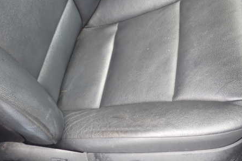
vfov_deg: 31.8
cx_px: 125
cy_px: 67
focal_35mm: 42
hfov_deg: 46.4
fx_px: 282
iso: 100
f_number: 2.3
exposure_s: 1/80
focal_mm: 5.4
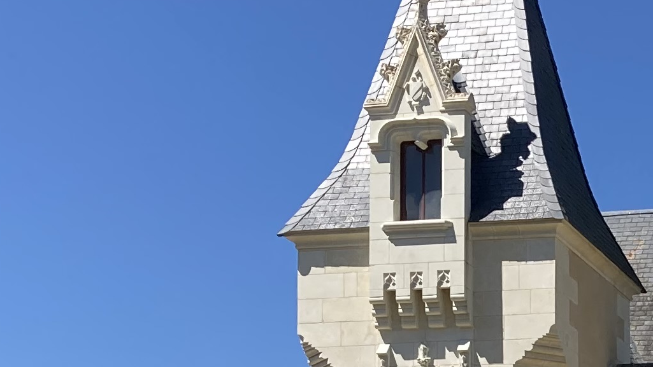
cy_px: 637
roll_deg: -0.5
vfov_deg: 9.7
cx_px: 878
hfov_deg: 16.7
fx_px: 2078
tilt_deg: +5.5
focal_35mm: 120
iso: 20
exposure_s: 1/1779
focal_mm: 3.99
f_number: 1.8
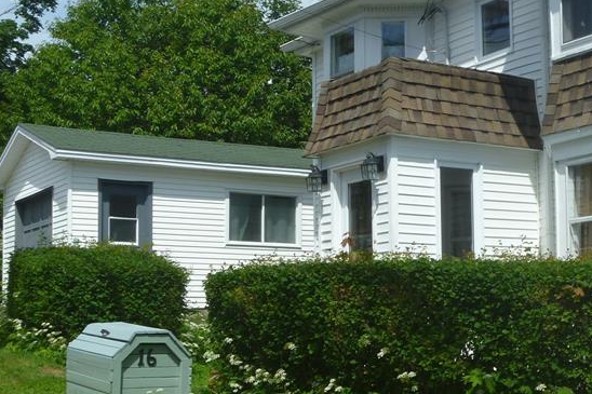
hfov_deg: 28.9
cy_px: 273
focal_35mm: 68
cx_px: 494
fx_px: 1118
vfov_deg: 19.9
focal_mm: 6.3
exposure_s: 1/320
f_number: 5.6
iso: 80
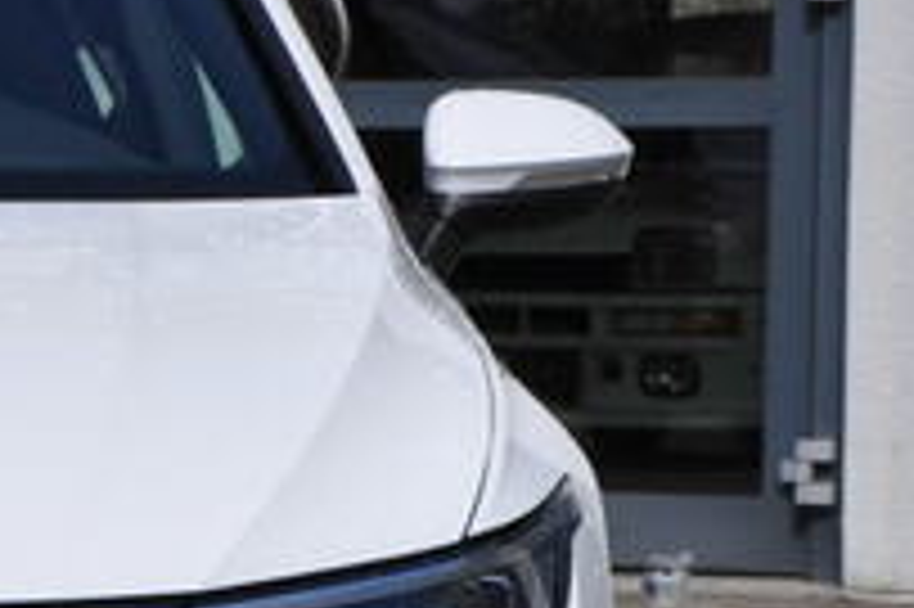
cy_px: 585
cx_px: -405
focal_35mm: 295
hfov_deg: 6.9
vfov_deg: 4.6
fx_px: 7483
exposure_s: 1/500
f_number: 11
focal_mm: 50
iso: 200
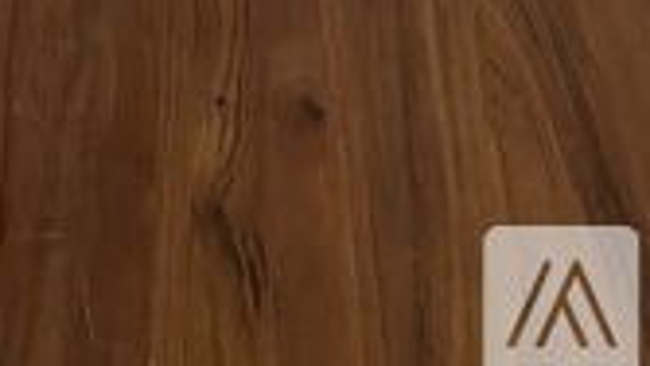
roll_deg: +2.9
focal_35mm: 113
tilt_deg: -18.4
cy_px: -917
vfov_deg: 8.2
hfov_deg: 18.8
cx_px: 140
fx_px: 1948
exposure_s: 1/60
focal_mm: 4.2
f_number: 1.6
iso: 160
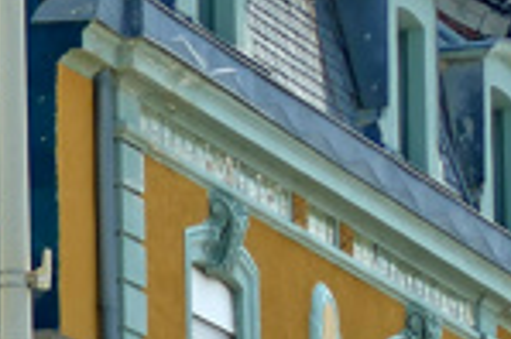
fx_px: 5856
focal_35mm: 413
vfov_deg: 3.3
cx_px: -617
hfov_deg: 4.9
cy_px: 372
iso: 125
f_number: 3.5
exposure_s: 1/800
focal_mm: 21.8
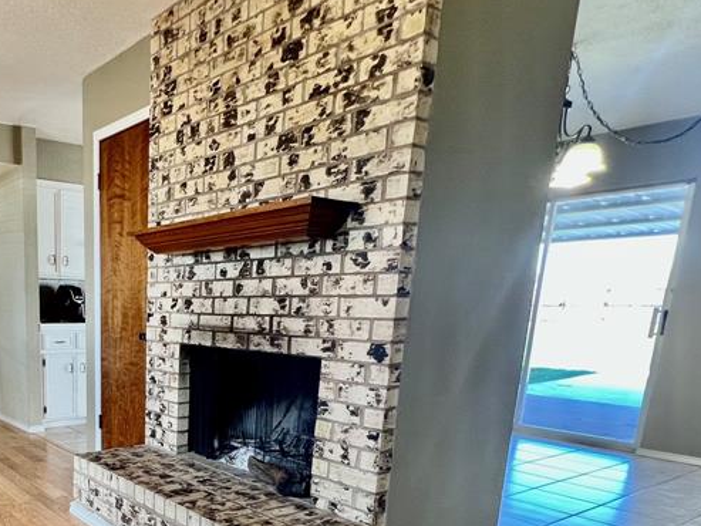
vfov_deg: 47.8
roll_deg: -0.4
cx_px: 115
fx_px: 547
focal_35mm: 27
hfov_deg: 58.9
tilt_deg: -13.3
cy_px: 439
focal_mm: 1.57
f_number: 1.8
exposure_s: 1/120
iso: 125
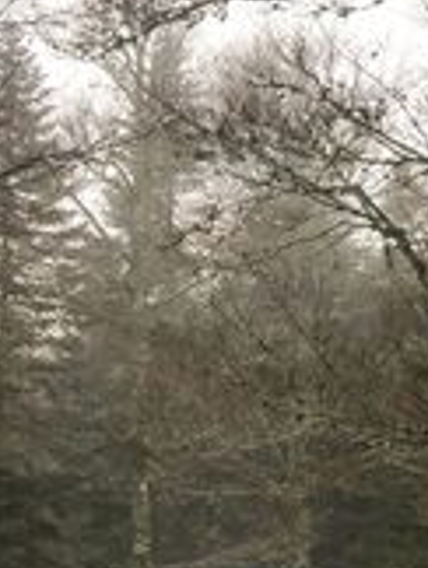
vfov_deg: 11.6
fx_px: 2697
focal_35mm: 164
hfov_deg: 9.0
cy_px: 785
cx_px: 361
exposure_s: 1/120
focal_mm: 6
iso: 25
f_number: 2.4
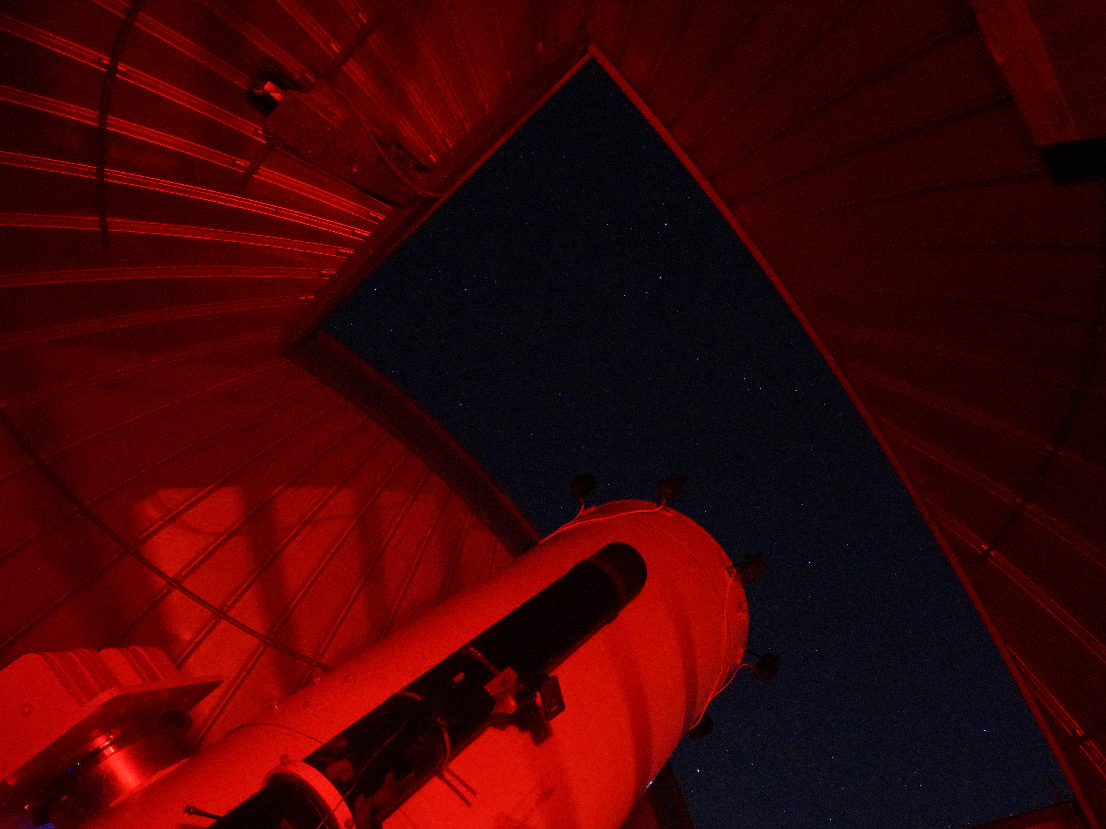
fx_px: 703
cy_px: 466
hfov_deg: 75.9
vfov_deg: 60.9
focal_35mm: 22
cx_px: 640
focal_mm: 18
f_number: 18
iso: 12800
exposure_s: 15
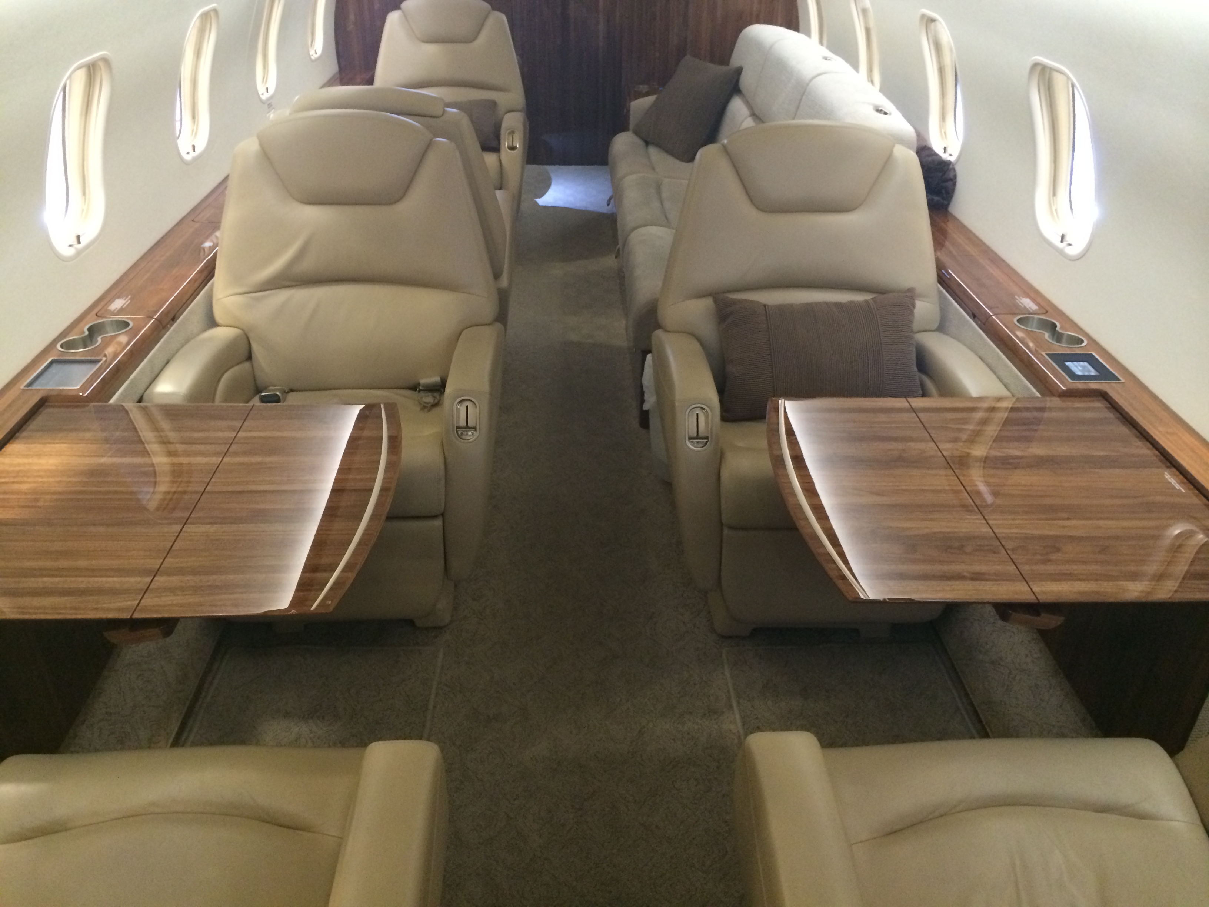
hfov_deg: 60.0
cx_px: 604
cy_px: 454
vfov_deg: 46.8
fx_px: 1048
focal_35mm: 30
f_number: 2.2
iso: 320
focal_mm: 4.12
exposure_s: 1/20
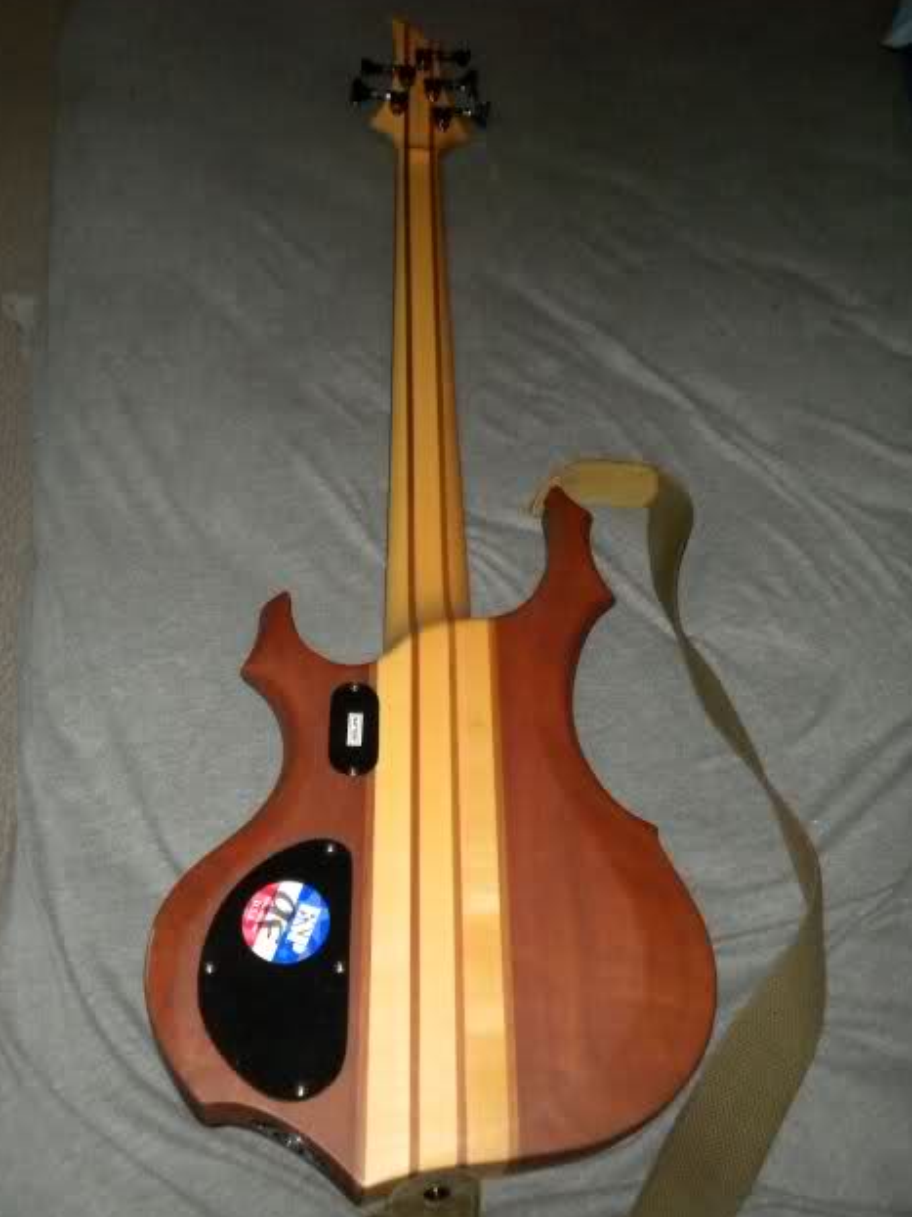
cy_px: 602
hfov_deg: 37.7
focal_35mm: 38
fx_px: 1335
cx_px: 455
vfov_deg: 49.0
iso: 400
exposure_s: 1/30
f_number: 3.5
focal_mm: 6.6
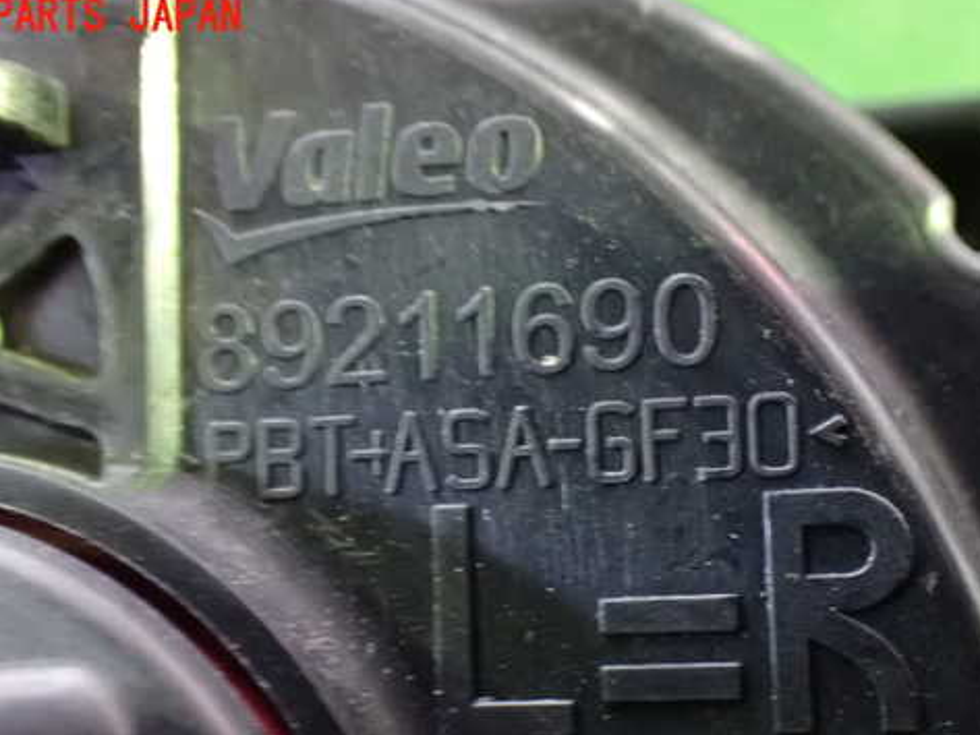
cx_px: 487
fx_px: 1473
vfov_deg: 28.0
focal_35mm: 52
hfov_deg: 36.8
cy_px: 458
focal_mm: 7.31
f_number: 2.8
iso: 1600
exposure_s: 1/20
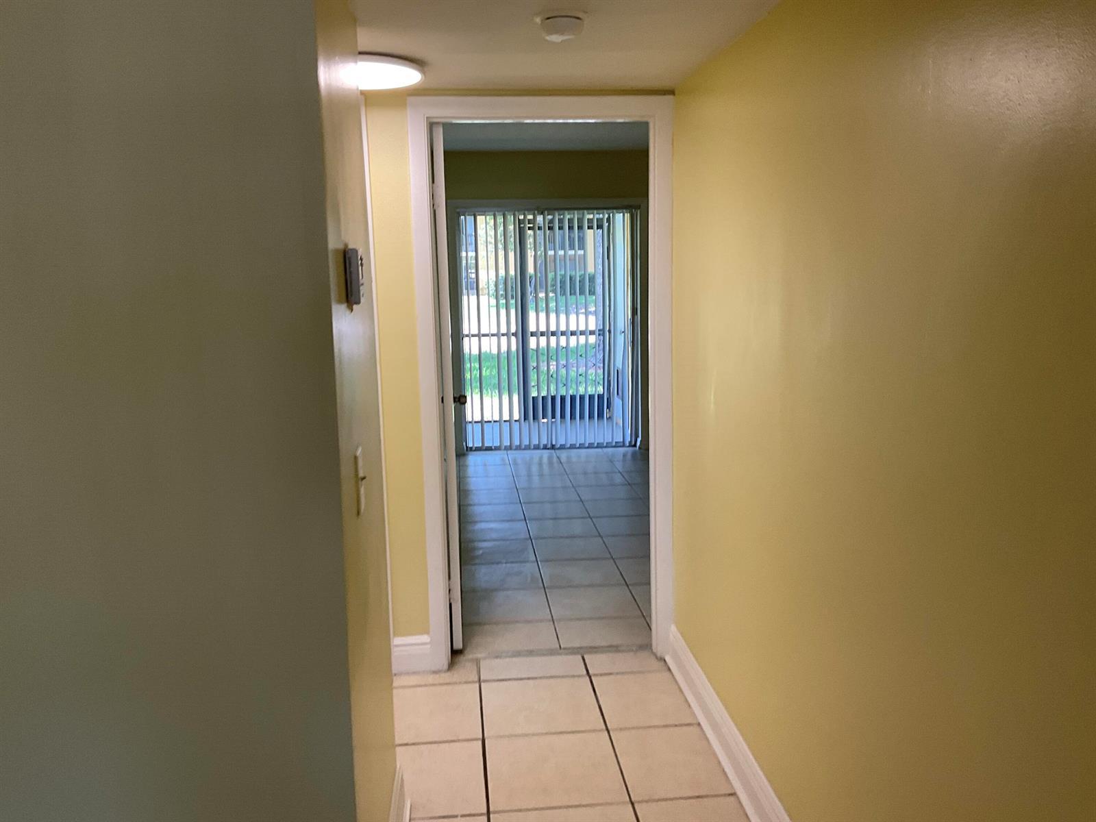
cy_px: 411
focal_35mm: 29
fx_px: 918
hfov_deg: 61.7
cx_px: 548
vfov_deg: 48.2
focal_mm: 3
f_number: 1.8
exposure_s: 1/60
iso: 64
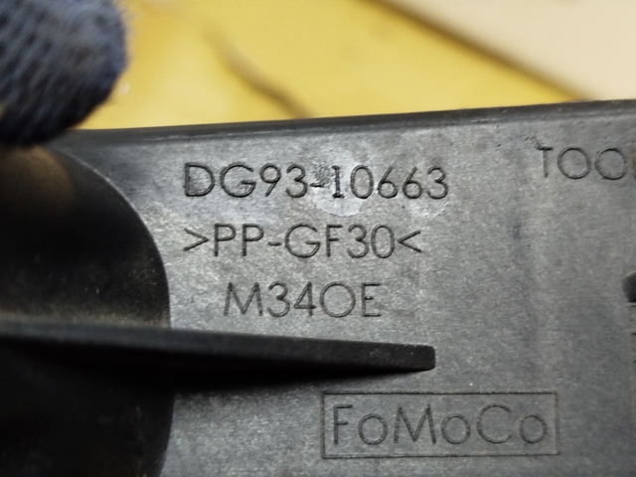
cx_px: 318
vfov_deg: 30.3
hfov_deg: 39.7
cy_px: 238
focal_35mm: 48
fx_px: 882
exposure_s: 1/33
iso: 640
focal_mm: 5.31
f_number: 1.7
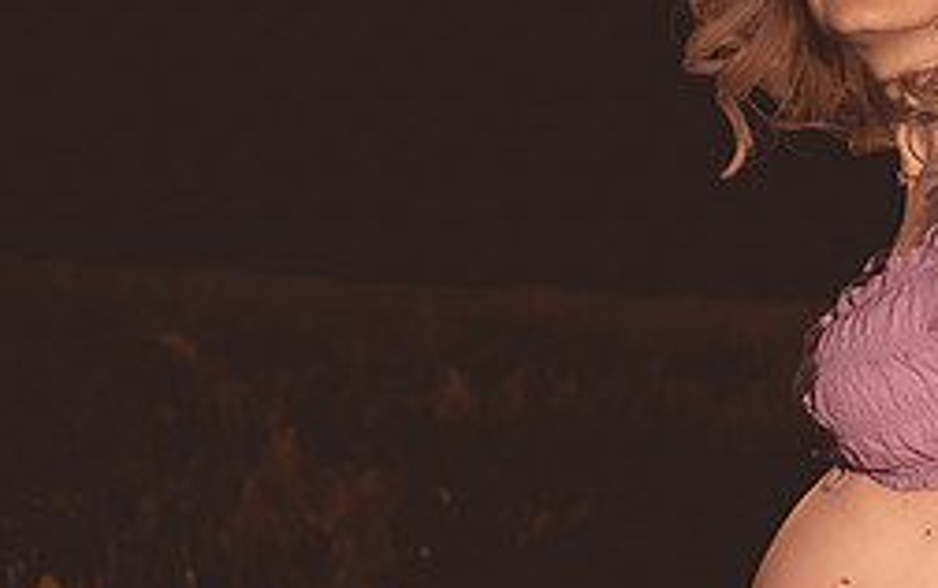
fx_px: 3122
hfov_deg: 16.6
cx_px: 1012
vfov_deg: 10.7
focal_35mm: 122
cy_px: 166
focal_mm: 52
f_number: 3.2
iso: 100
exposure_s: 1/1000
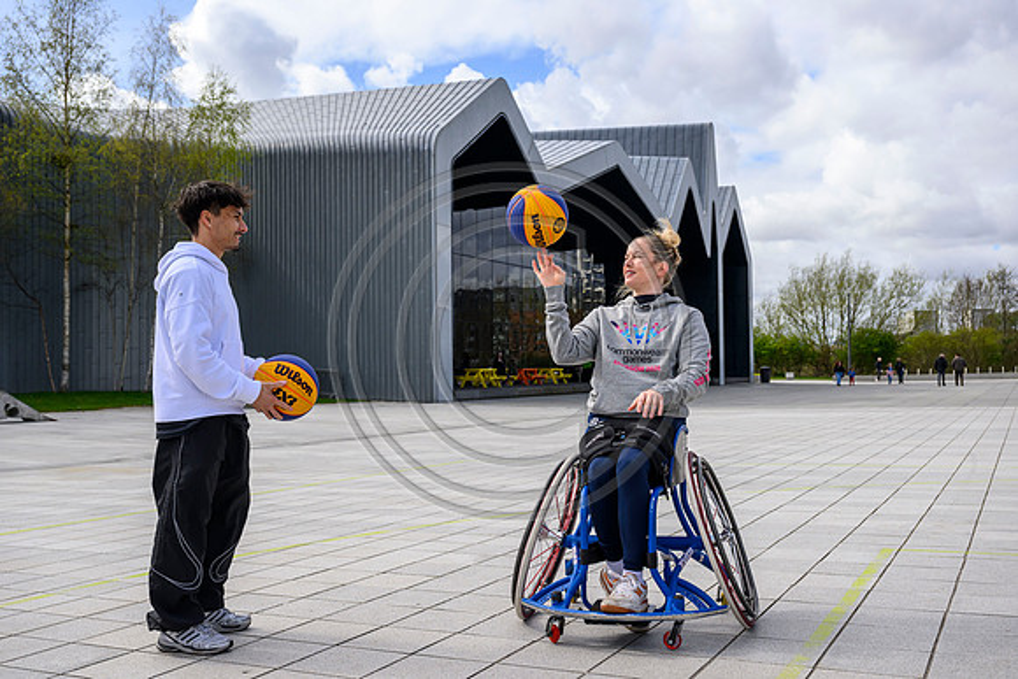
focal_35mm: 36
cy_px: 340
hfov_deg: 53.1
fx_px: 1018
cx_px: 509
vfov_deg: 36.9
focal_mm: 36
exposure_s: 1/2000
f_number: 5.6
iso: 500
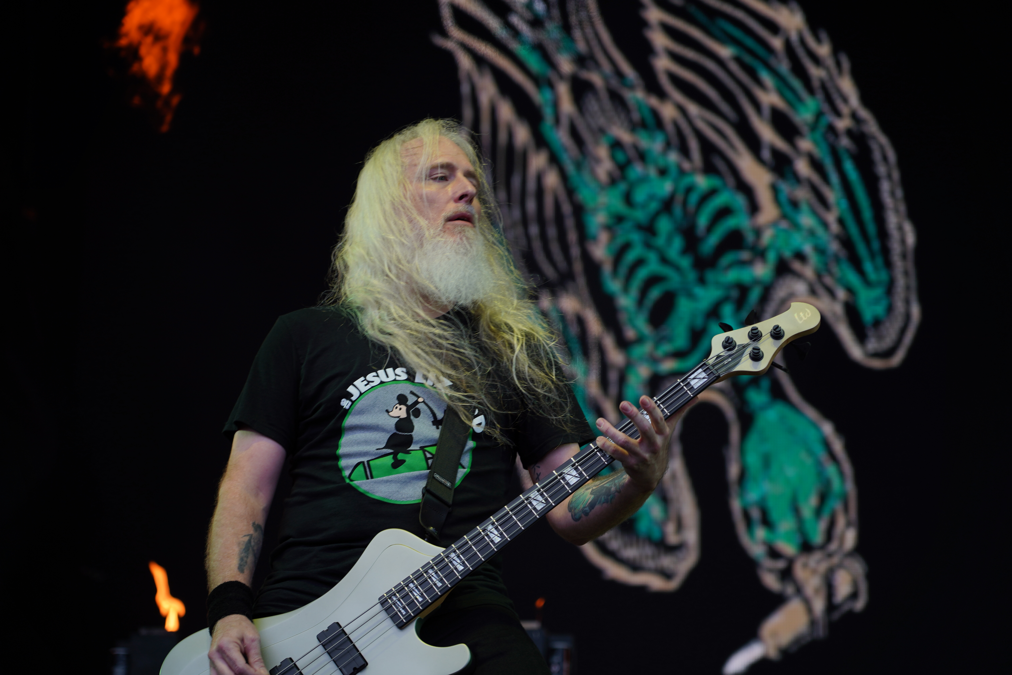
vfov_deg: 13.0
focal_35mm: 105
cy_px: 338
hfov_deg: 19.5
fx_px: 2951
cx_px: 506
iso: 100
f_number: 4
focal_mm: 105
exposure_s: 1/125
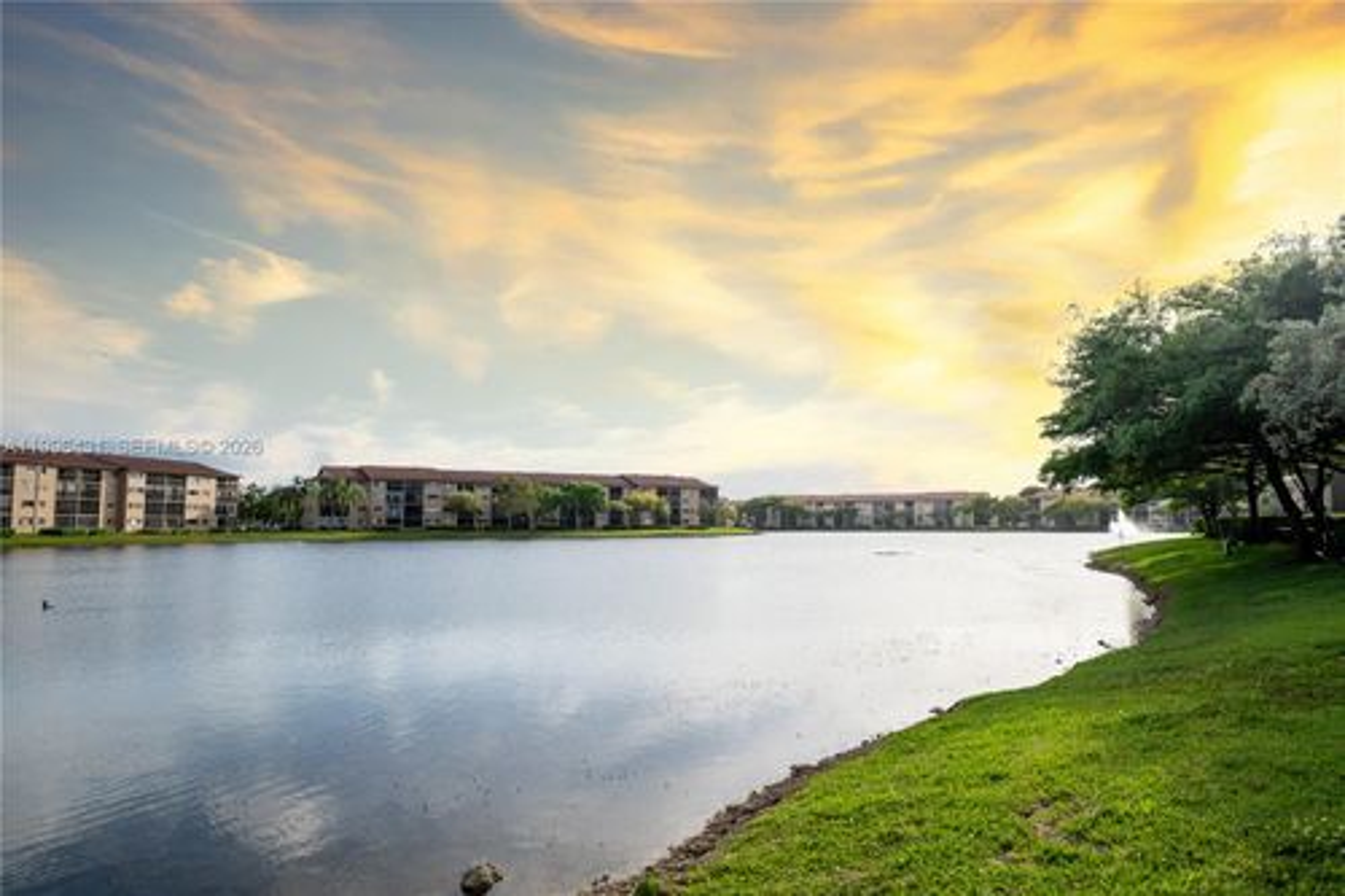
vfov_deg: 53.1
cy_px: 448
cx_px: 672
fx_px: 896
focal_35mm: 24
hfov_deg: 73.8
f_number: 2.8
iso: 64
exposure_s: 1/8000
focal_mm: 24
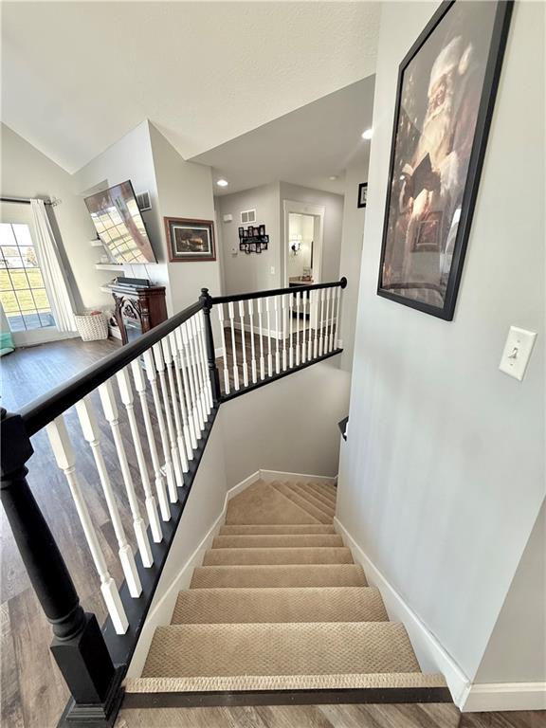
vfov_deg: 102.1
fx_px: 294
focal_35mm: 14
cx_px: 273
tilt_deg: -19.5
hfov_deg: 85.7
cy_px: 364
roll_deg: +1.0
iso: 200
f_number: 2.2
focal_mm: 2.22
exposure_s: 1/120
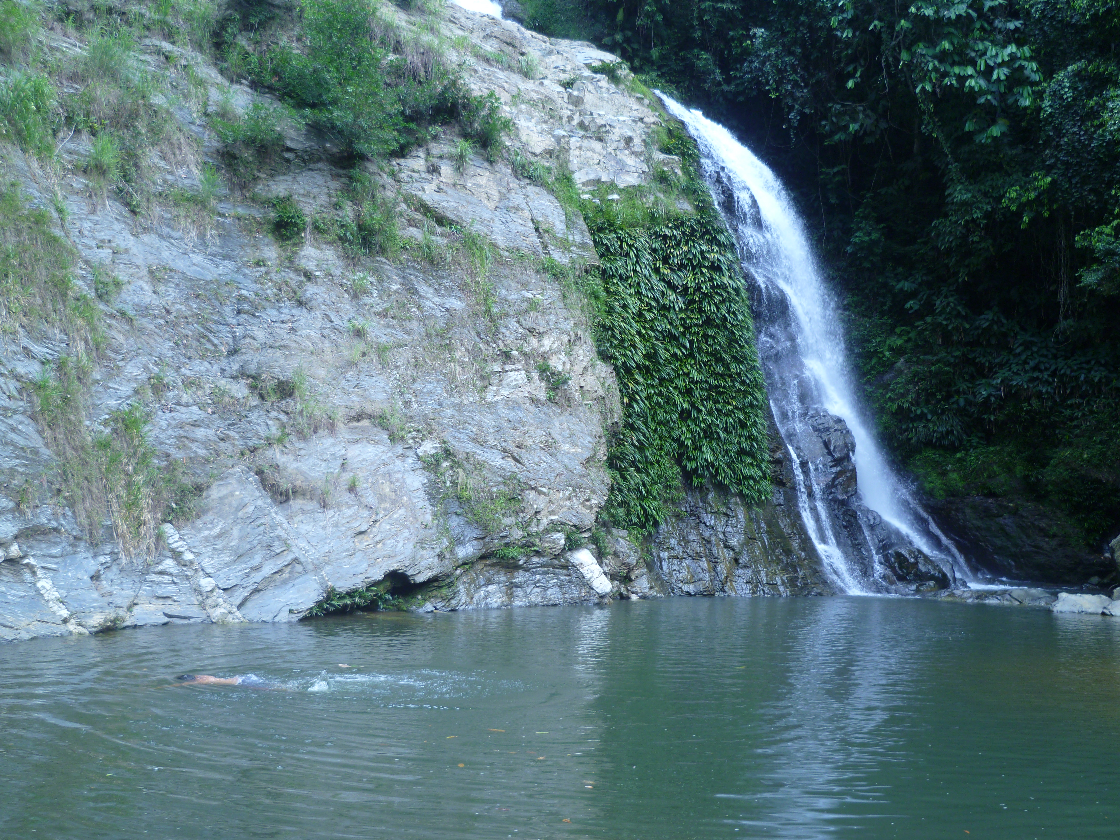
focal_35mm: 37
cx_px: 560
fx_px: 1197
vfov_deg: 38.7
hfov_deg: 50.1
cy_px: 420
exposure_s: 1/125
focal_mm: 6.6
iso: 80
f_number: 3.1
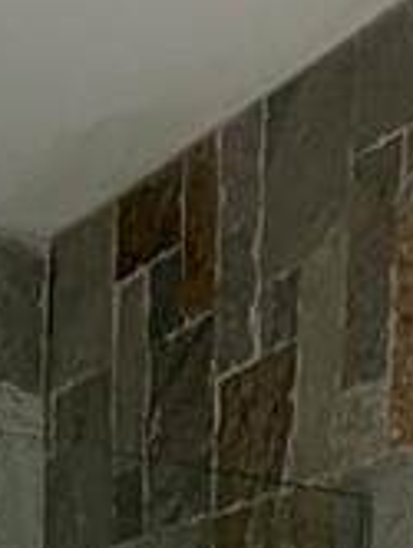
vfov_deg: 15.1
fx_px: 1603
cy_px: 1152
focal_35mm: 101
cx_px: 40
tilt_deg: -13.7
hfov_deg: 14.5
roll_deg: -2.9
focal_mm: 2.22
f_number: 2.2
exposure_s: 1/163
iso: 40
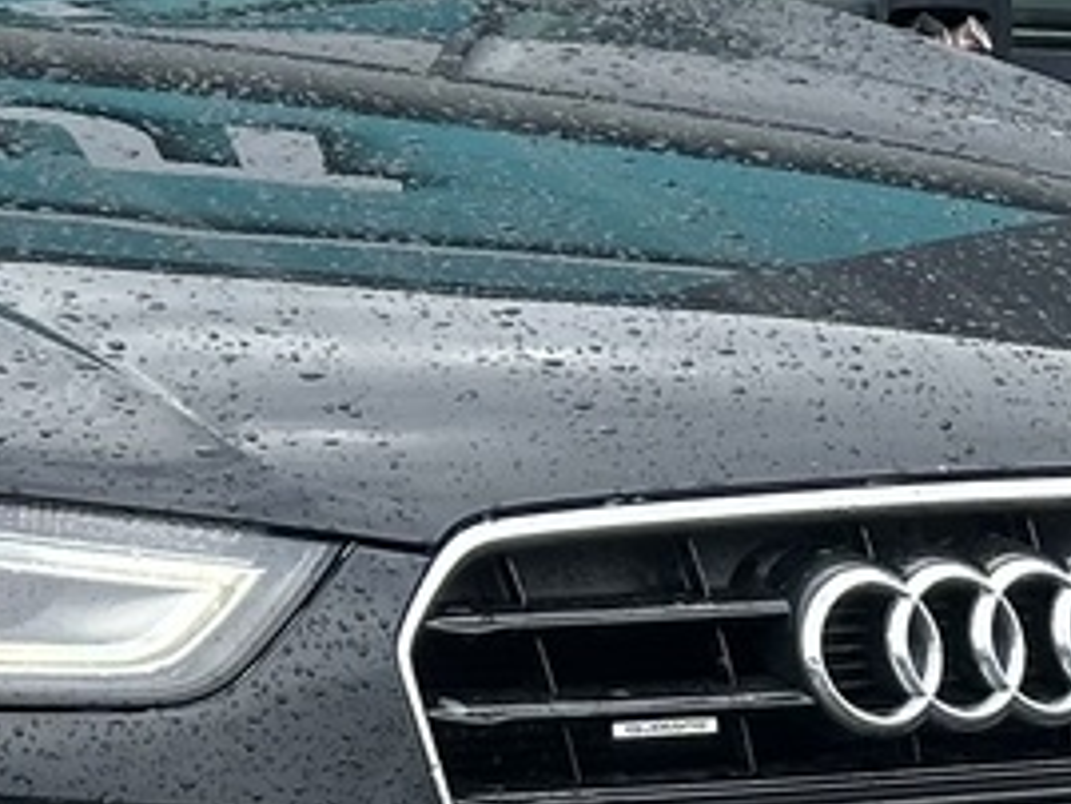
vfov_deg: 5.8
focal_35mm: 257
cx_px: -295
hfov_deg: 7.6
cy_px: -36
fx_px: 7955
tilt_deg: -1.5
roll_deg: -1.0
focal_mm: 6.86
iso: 64
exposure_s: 1/823
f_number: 1.78
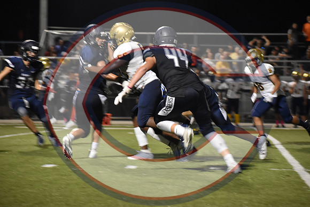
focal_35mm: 202
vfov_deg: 6.8
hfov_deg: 10.2
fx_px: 1744
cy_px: 104
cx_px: 155
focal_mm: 135
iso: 3600
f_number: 4.8
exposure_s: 1/125
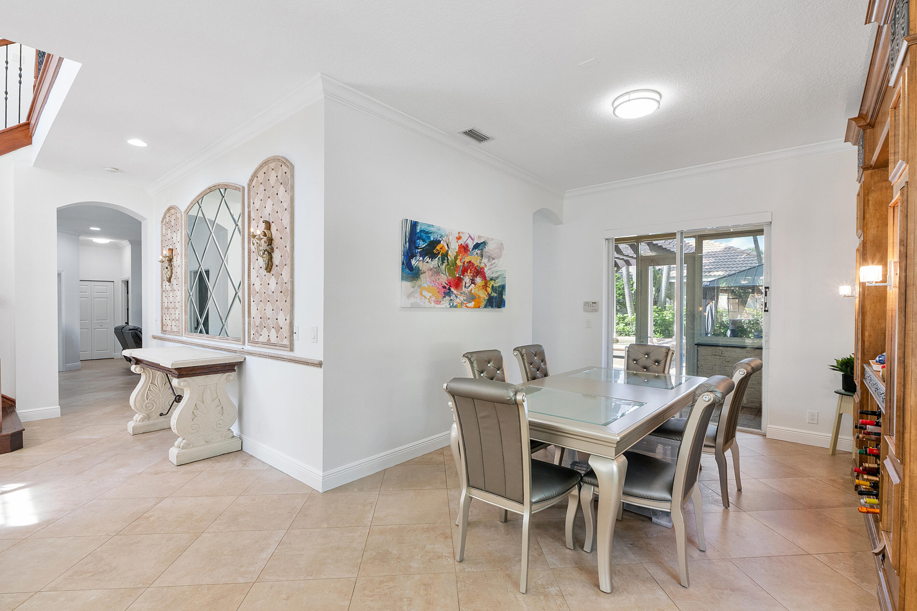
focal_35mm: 16
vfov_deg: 73.7
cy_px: 302
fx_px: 408
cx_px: 468
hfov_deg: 96.7
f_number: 8
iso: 500
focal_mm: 10
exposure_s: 1/40
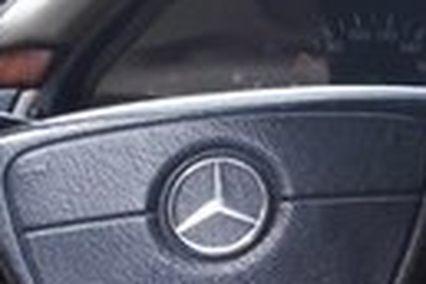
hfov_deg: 12.1
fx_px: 1763
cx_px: 869
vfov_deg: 9.1
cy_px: 329
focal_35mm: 149
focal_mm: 3.7
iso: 50
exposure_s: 1/50
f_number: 1.9
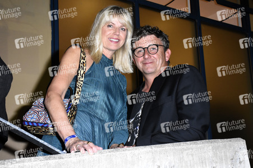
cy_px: 84
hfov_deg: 37.9
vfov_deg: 25.7
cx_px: 126
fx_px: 369
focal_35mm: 52
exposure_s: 1/60
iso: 3200
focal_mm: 35
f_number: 6.3
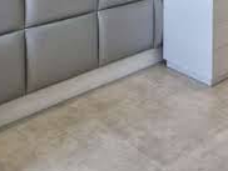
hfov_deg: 33.7
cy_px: -86
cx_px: 128
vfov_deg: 21.5
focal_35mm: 57
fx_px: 376
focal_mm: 1.74
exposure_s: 1/60
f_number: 2.2
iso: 64
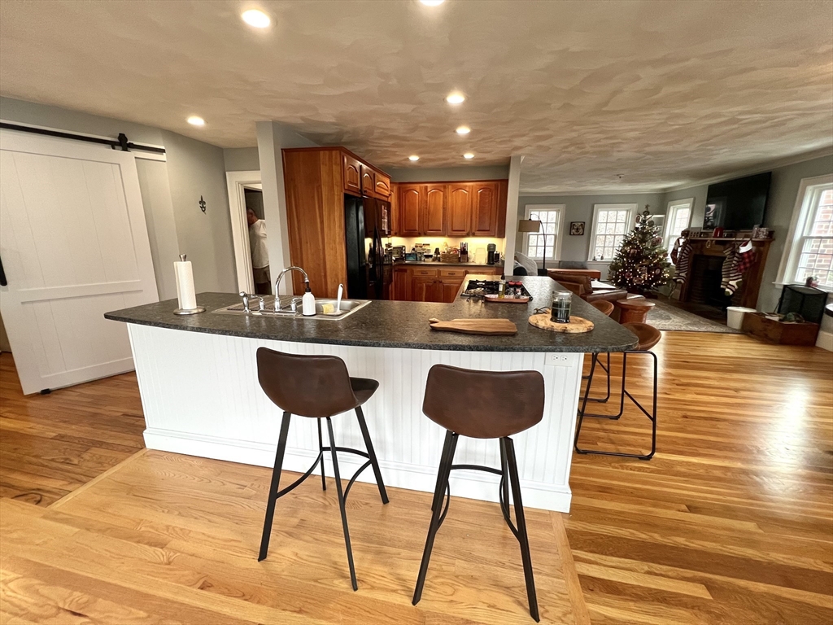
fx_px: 313
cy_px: 312
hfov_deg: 106.2
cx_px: 416
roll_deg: -0.1
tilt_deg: -12.4
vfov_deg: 89.9
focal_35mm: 13
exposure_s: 1/120
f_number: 1.8
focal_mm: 1.57
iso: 200
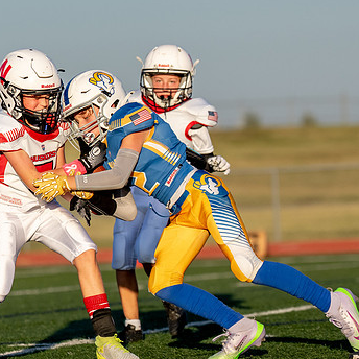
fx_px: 4470
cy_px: 175
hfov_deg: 4.6
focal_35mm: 381
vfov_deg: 4.6
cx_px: 135
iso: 250
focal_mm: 138
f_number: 2.8
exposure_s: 1/4000
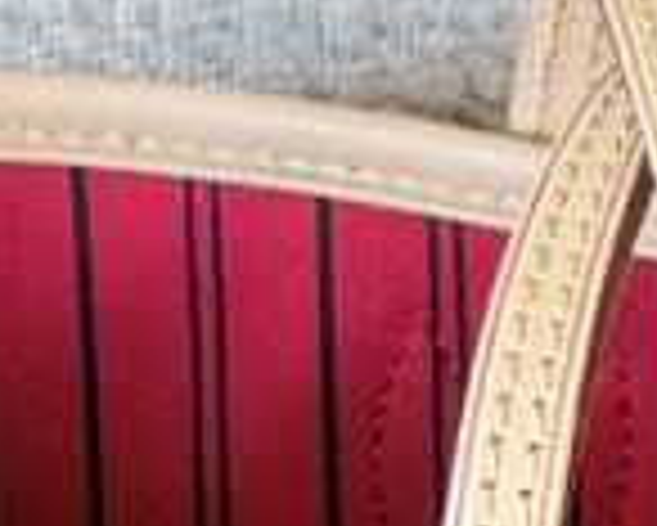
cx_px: 1251
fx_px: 6285
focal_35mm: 323
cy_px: 715
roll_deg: -1.7
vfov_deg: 4.8
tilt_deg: -30.2
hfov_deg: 5.9
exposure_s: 1/50
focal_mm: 6.76
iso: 64
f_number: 1.78
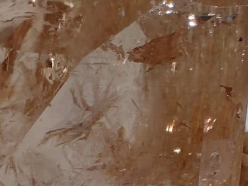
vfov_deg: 13.7
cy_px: 171
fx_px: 766
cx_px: 107
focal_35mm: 107
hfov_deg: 18.4
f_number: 3.2
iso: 100
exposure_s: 1/200
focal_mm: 5.5
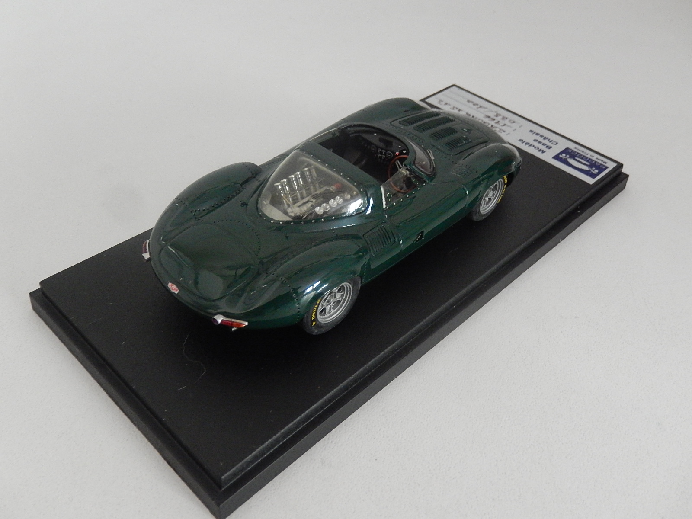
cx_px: 346
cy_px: 260
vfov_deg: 44.2
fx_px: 640
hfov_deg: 56.8
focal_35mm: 32
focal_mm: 5.7
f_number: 3.8
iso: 800
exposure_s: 1/8
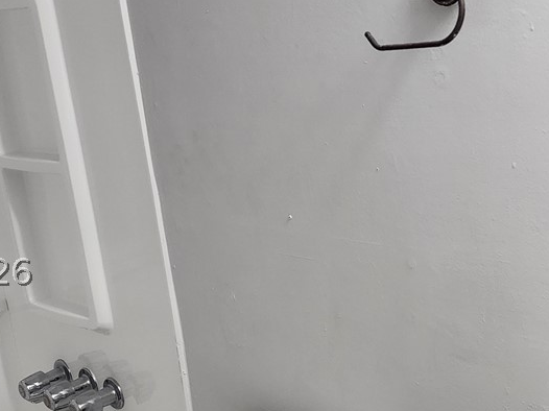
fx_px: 1110
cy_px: 271
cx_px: 352
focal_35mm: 70
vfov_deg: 20.9
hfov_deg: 27.7
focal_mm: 6.4
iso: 250
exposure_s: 1/120
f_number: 1.8
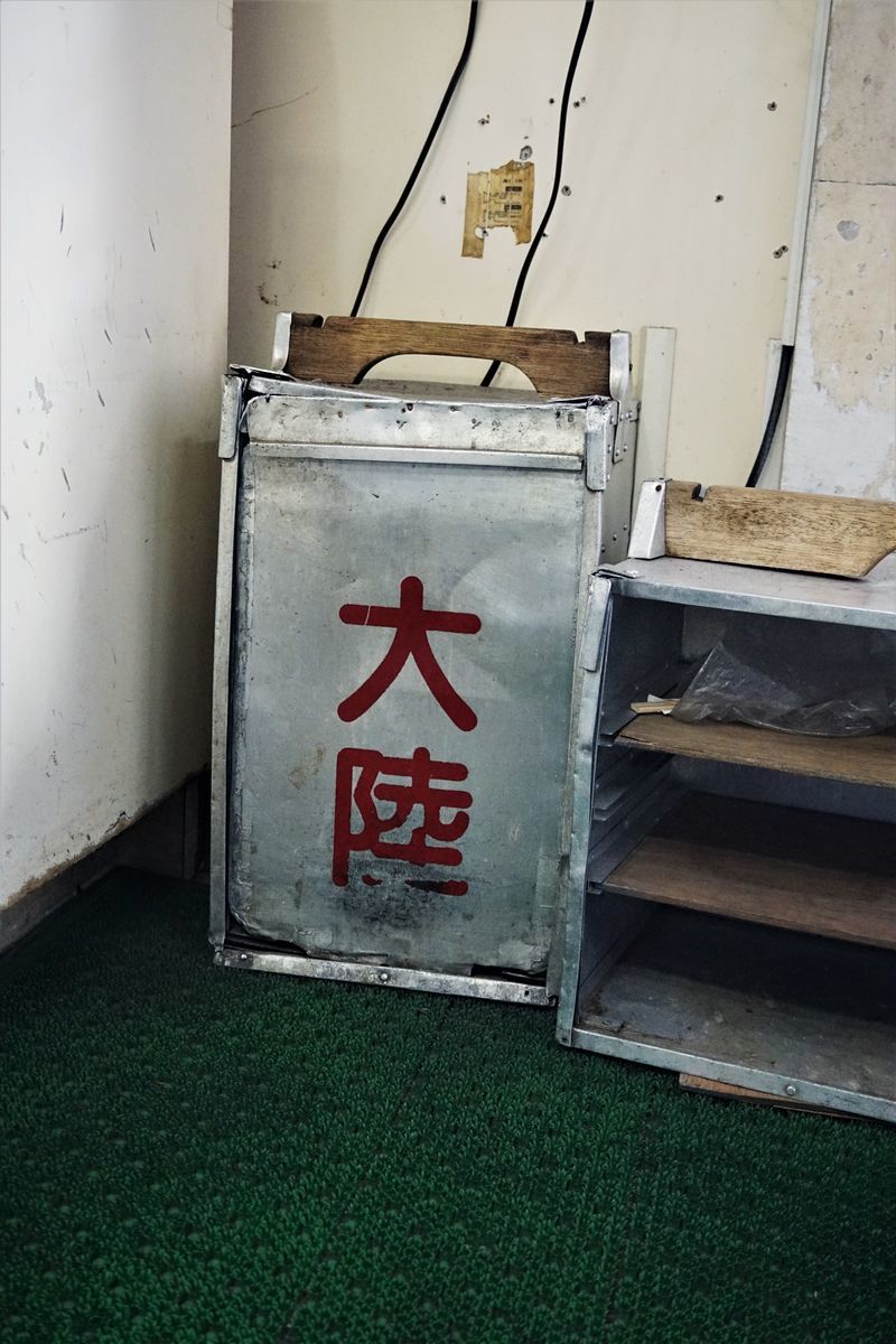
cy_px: 672
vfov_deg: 47.9
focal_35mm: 40
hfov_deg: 33.0
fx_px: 1512
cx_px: 448
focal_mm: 27
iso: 3200
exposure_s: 1/125
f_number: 4.5
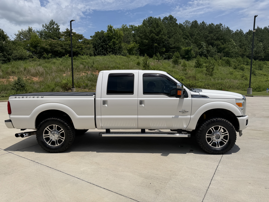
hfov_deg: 71.6
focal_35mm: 24
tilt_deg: -5.6
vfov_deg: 56.8
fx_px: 187
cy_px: 101
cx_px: 134
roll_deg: -0.7
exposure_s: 1/10309
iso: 80
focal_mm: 6.76
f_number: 1.78
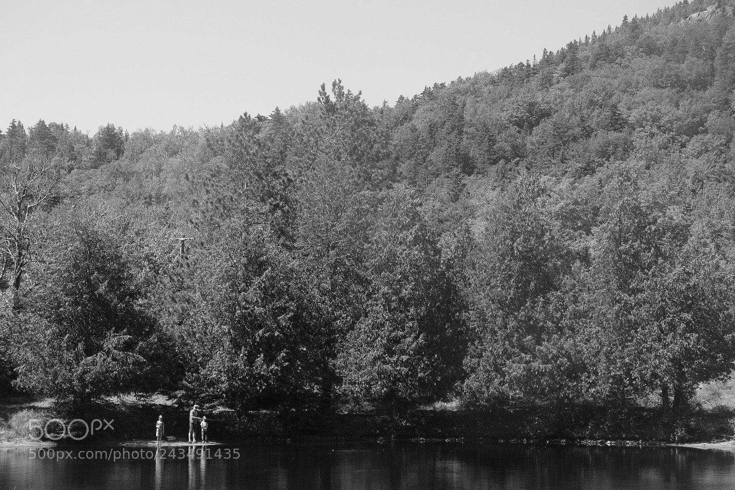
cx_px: 368
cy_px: 245
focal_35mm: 75
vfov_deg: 18.2
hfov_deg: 27.0
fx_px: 1531
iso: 400
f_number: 5.6
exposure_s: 1/400
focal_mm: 50
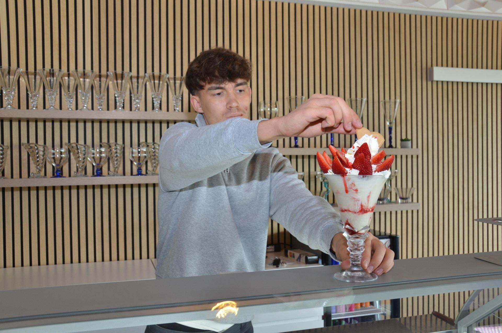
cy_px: 166
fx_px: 459
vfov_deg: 39.8
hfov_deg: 57.3
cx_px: 251
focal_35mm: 33
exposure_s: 1/60
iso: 640
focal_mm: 22
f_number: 6.3
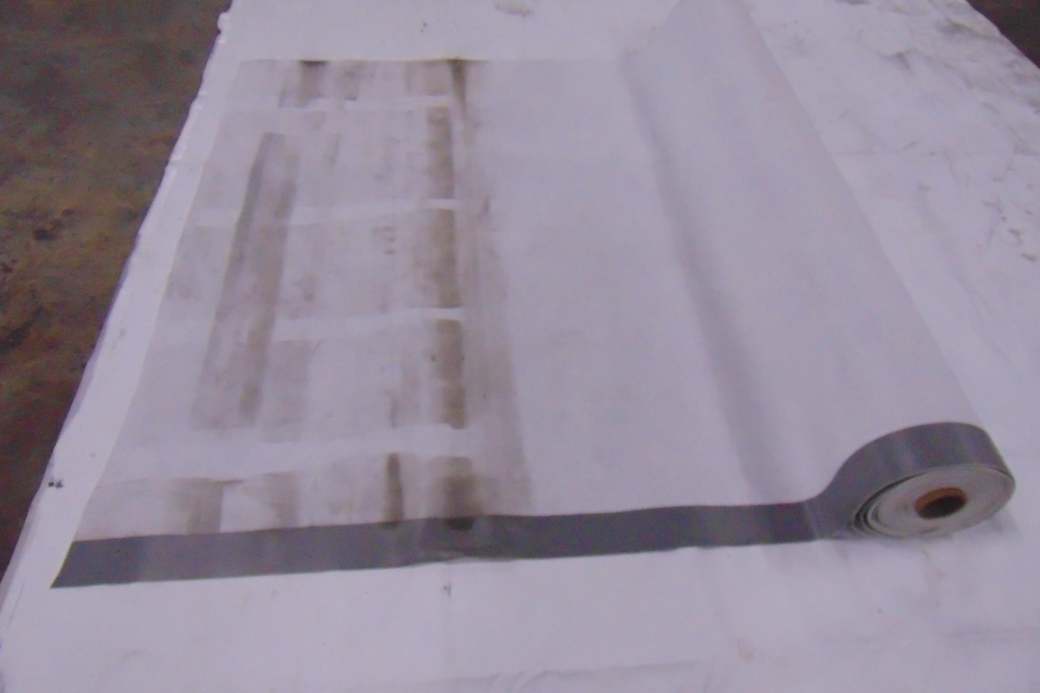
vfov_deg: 47.9
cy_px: 348
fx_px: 780
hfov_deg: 67.4
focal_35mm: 27
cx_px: 538
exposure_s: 1/160
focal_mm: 4.5
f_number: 3
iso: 640
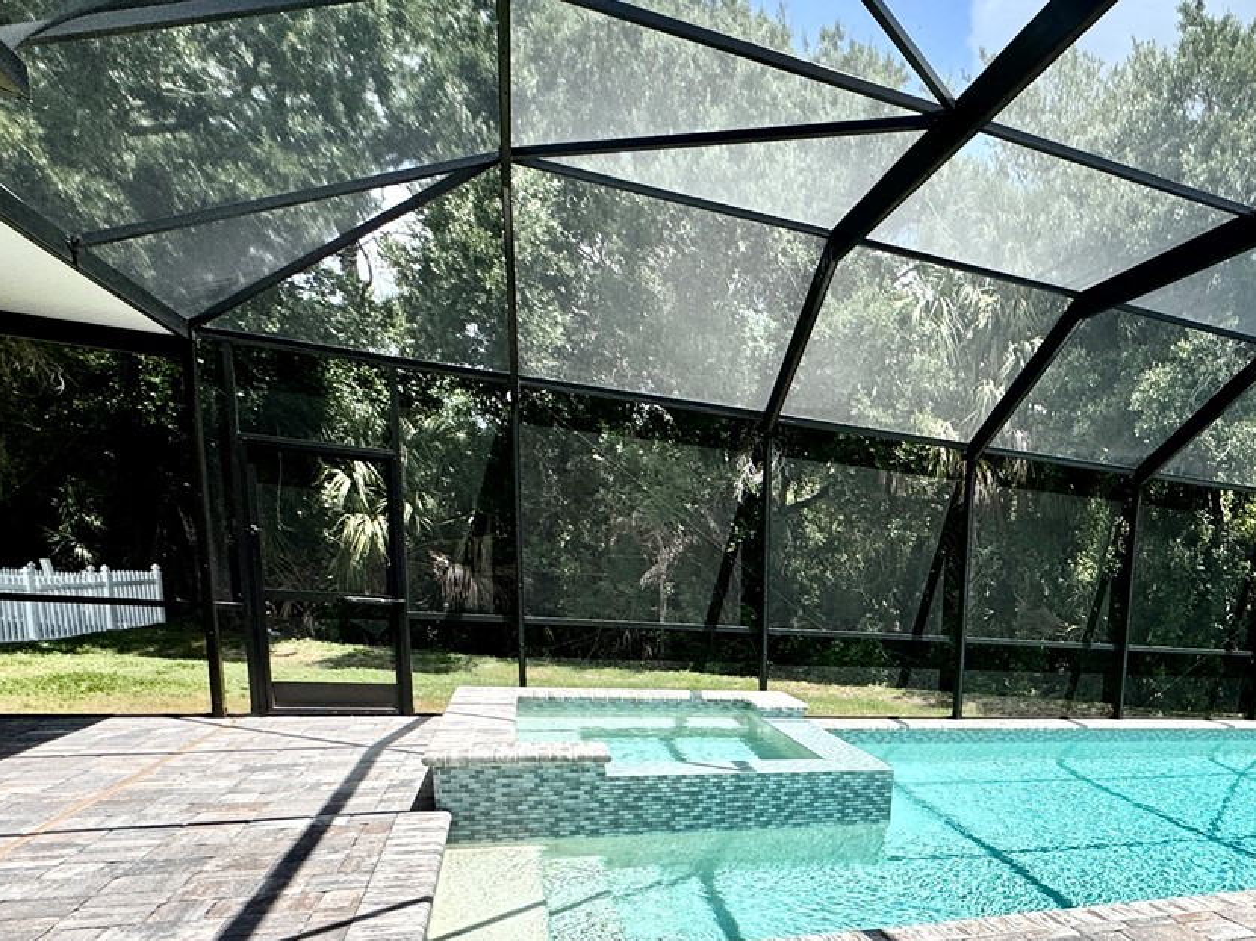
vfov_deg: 47.7
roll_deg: -4.9
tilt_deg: -12.1
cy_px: 787
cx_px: 1052
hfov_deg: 58.8
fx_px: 979
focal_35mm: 27
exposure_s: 1/1536
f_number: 2.2
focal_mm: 2.22
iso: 40
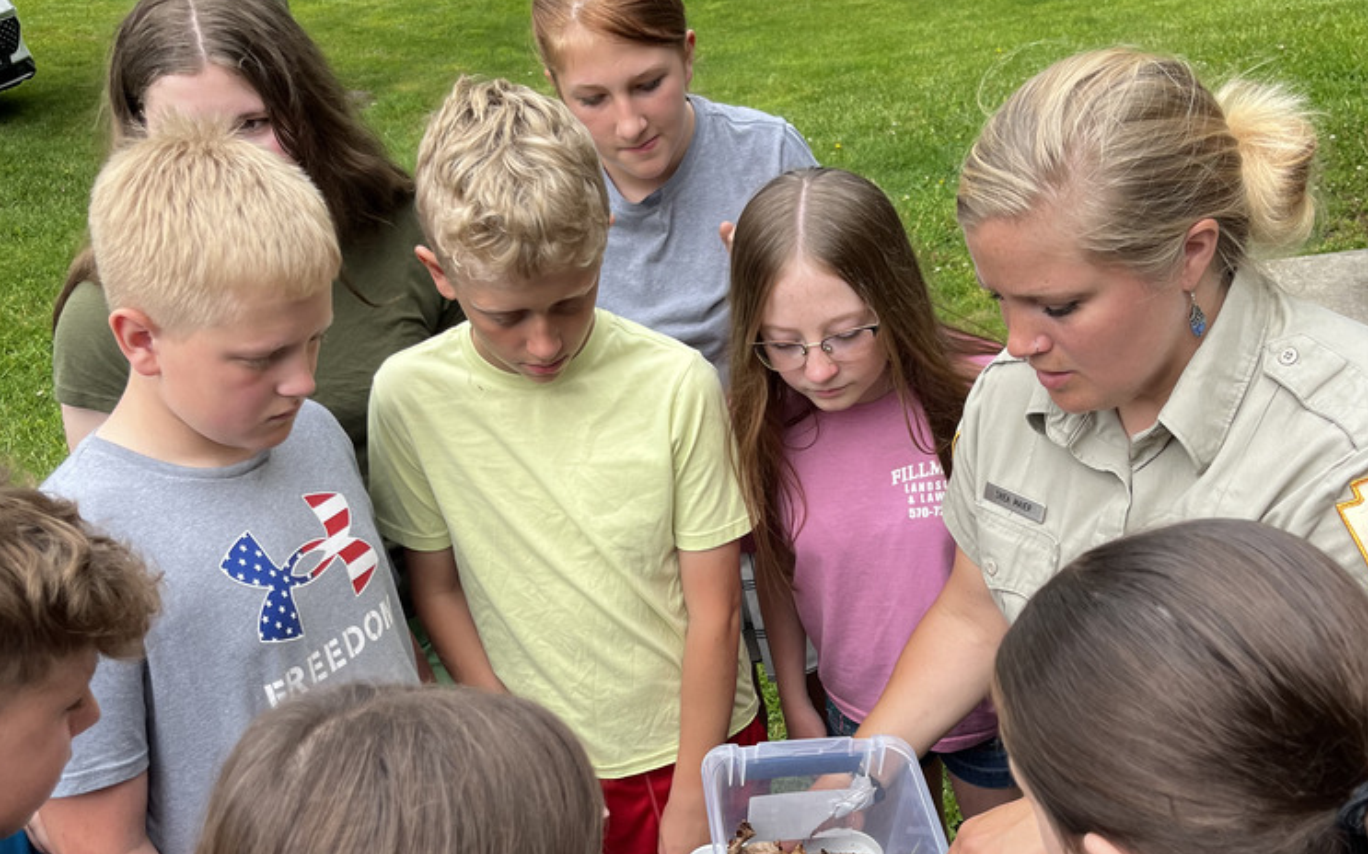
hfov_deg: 51.5
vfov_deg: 33.2
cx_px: 698
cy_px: 576
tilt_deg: -33.7
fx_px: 1416
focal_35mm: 38
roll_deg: +10.3
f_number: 1.6
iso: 50
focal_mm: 5.1
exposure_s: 1/751
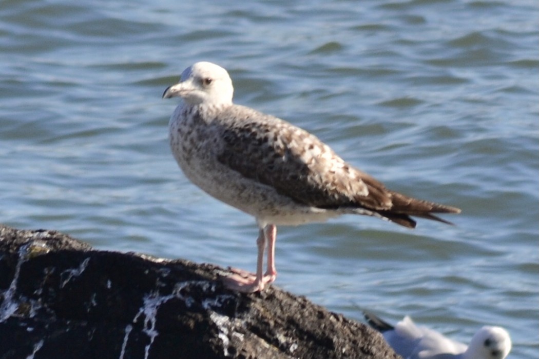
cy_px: 180
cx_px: 270
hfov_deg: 4.6
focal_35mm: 450
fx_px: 6737
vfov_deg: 3.1
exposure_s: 1/320
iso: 160
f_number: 9
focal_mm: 300
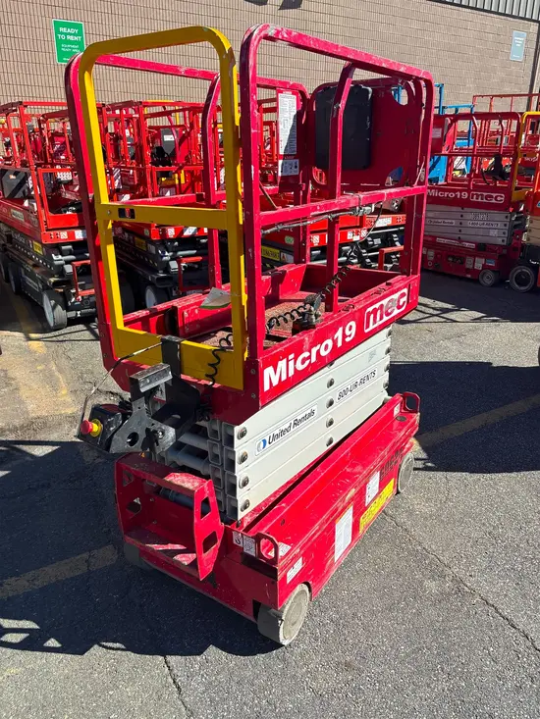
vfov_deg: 67.3
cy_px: 360
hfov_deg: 53.1
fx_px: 541
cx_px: 270
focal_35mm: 26
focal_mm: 5.96
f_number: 1.6
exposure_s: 1/2639
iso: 50
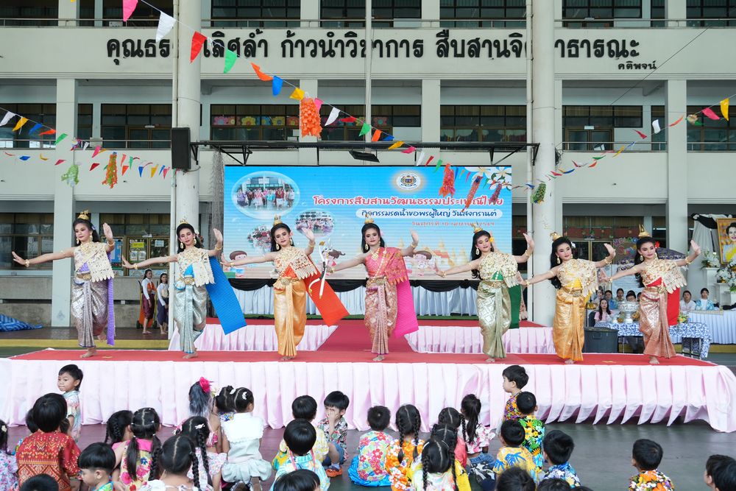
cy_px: 246
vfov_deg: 34.2
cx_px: 368
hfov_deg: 49.5
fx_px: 797
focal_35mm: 39
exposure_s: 1/125
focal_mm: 26
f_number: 5.6
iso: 500
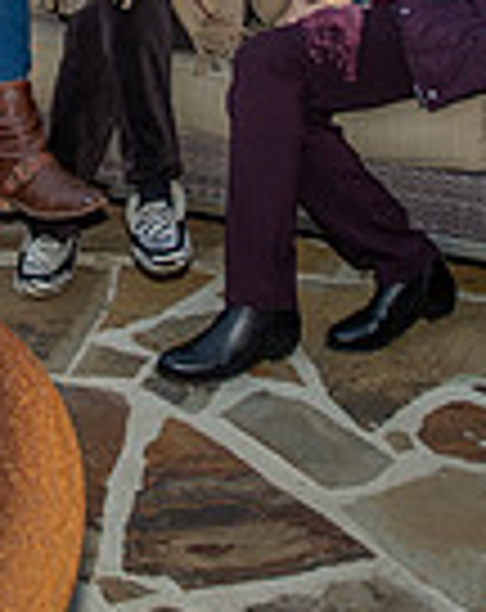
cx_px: 19
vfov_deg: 21.6
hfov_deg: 17.8
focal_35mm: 84
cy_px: -59
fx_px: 1517
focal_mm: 20
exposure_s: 1/60
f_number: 2.8
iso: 160
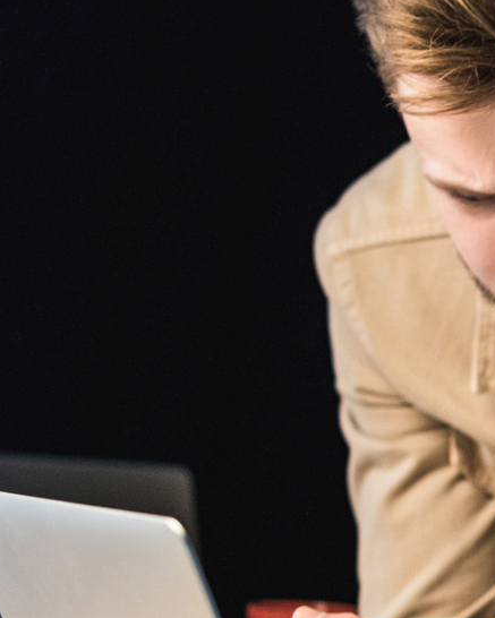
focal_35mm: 172
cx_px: 897
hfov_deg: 8.6
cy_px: 479
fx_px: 3149
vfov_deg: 11.2
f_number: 3.2
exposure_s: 1/100
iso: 640
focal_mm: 50
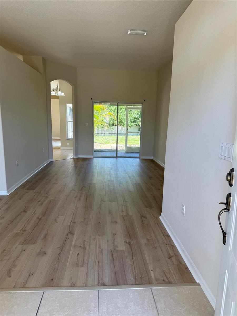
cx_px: 118
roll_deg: -2.5
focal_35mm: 24
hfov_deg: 56.8
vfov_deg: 71.6
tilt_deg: -10.1
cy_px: 158
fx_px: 219
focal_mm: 6.76
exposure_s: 1/267
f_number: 1.78
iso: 100
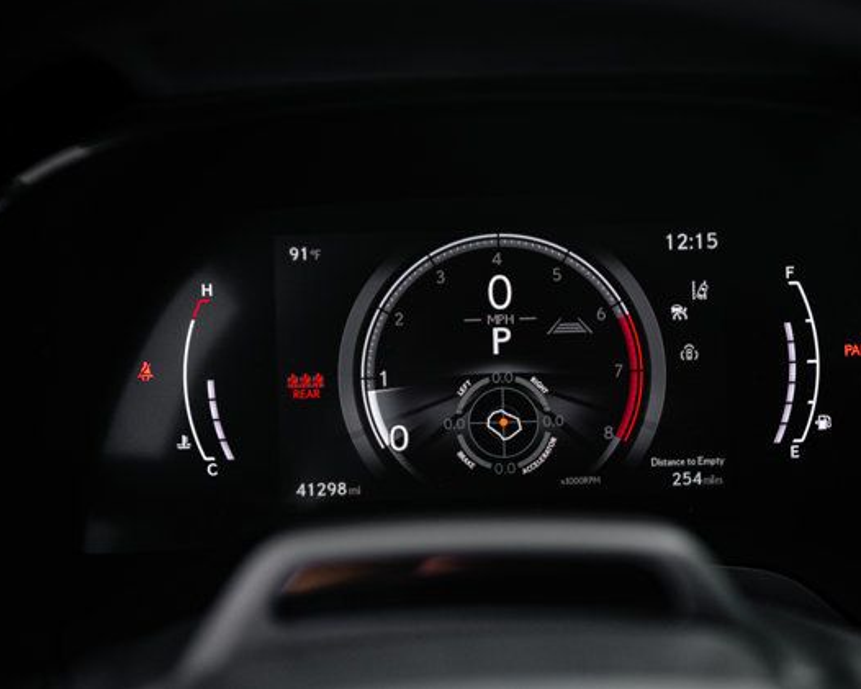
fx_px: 1223
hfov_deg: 38.7
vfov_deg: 31.5
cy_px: 341
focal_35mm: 48
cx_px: 504
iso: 500
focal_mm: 42
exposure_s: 1/250
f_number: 2.8
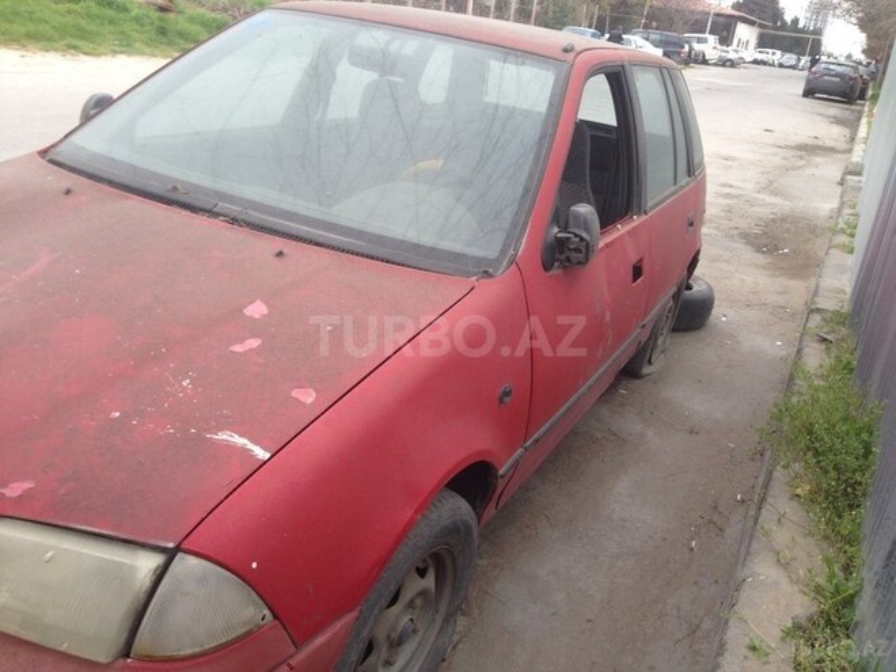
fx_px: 854
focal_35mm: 33
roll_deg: -8.6
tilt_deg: -22.4
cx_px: 448
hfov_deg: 55.4
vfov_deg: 42.9
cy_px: 336
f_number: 2.4
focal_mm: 4.12
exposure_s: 1/60
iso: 64
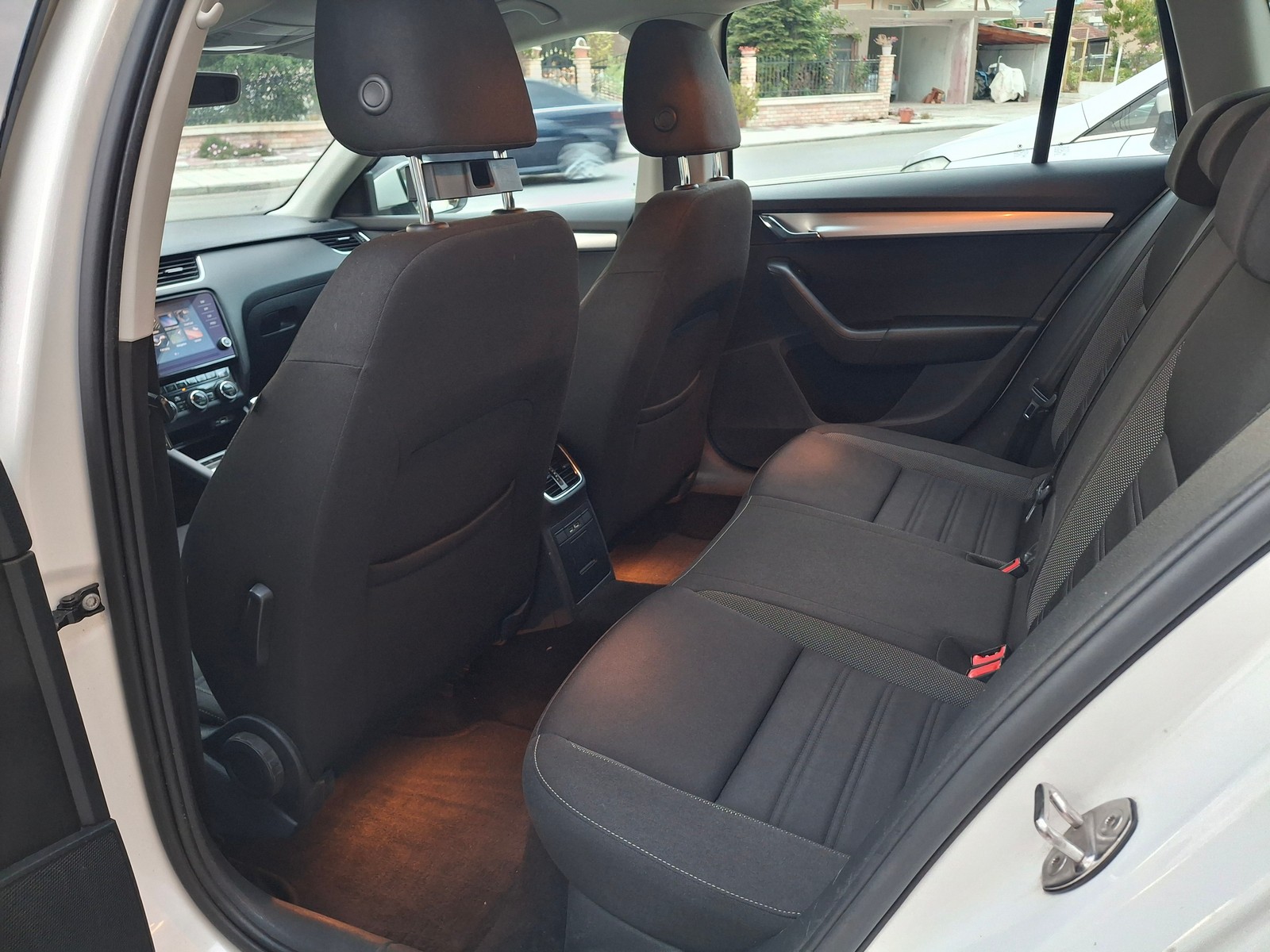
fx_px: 917
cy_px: 476
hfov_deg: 69.4
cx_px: 635
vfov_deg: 54.9
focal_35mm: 25
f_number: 1.8
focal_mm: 4.69
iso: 320
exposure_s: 1/25
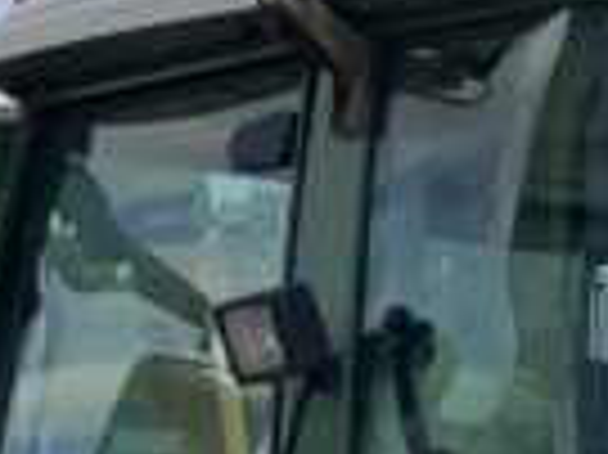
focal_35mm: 220
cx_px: 766
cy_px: 1047
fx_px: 3861
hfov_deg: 8.9
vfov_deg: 6.5
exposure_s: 1/1342
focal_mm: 3
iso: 16
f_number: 1.8
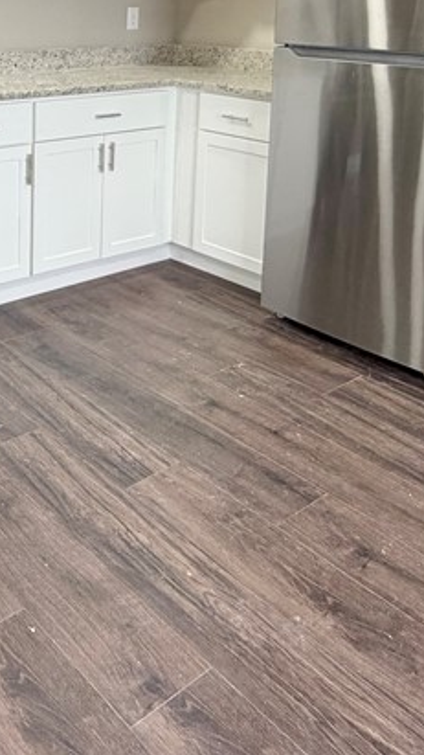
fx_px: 760
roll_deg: -0.6
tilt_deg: -9.2
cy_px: 110
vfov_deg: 48.5
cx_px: 9
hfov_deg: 29.3
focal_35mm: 38
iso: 320
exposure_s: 1/121
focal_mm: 2.22
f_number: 2.2
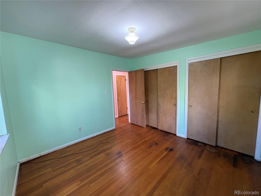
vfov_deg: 85.7
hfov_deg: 102.1
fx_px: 106
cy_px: 98
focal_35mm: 14
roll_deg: +2.3
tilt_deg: -6.0
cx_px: 130
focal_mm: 2.22
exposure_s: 1/60
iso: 400
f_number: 2.2
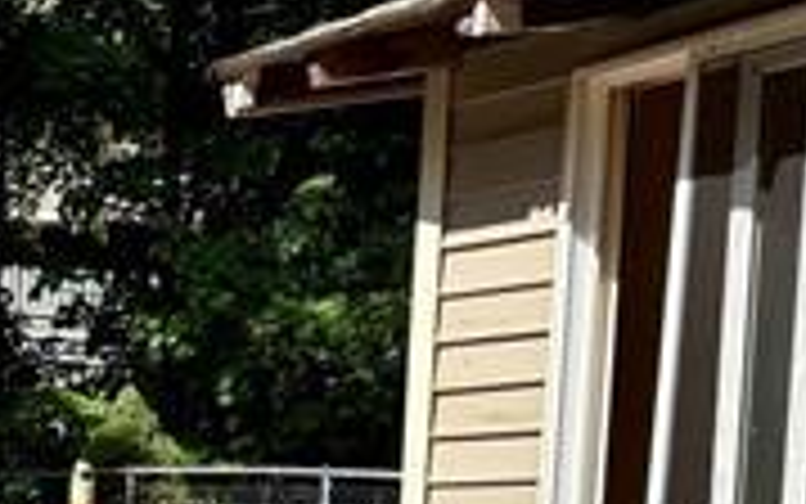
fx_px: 2593
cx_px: 32
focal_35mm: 118
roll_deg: -2.9
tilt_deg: -7.1
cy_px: 896
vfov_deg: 10.5
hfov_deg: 17.3
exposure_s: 1/2747
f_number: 1.6
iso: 50
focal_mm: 5.96
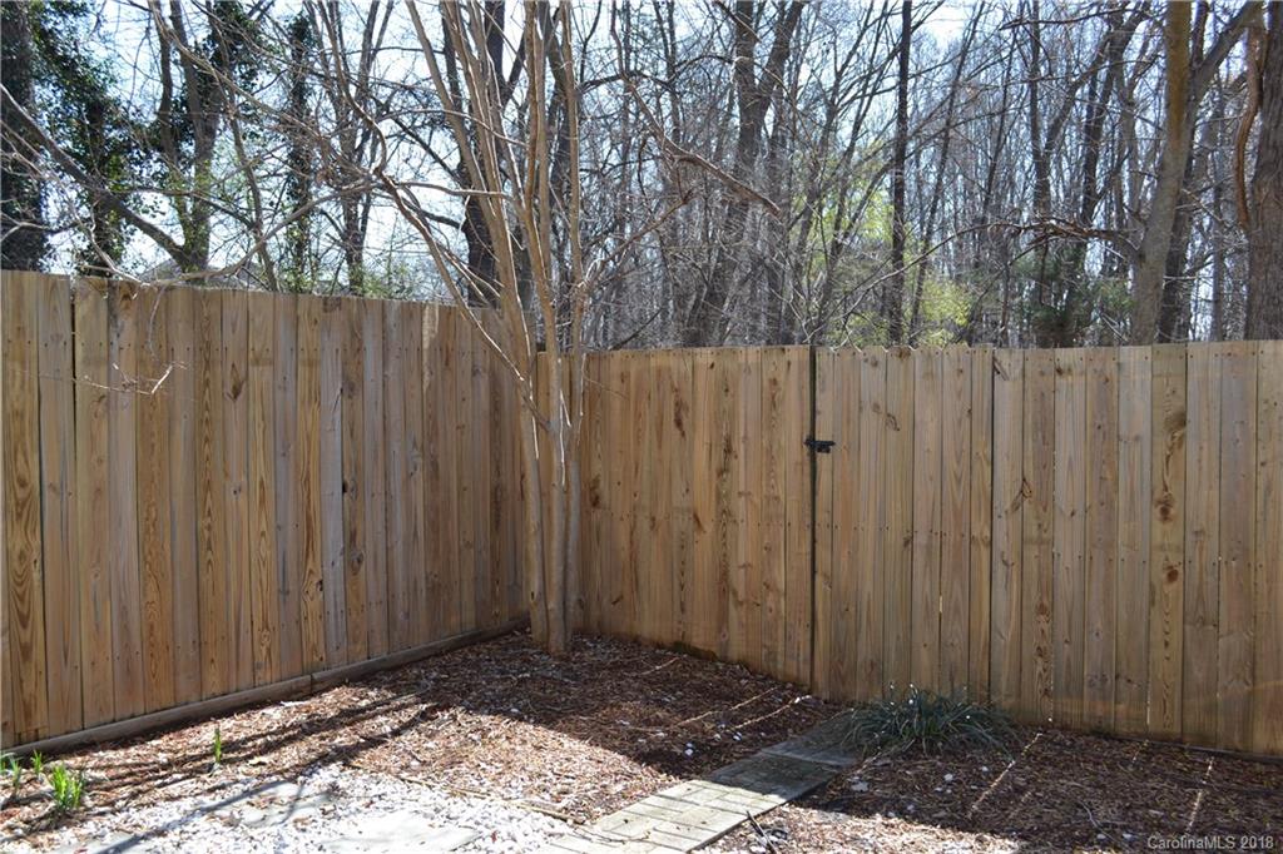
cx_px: 642
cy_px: 427
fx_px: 1176
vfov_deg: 39.9
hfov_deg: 57.2
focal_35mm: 33
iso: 125
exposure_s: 1/125
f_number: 5.6
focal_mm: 22
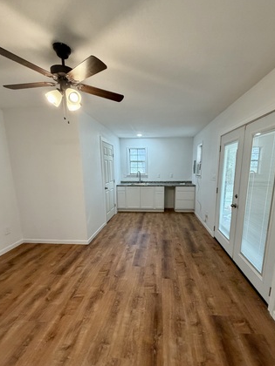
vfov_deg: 94.2
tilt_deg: -10.1
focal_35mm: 16
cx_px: 149
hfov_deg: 77.9
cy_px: 200
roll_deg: +0.1
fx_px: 169
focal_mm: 2.22
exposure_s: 1/120
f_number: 2.2
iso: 320
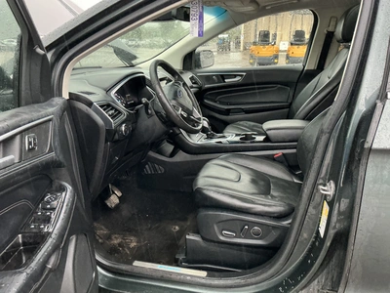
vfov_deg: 49.7
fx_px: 315
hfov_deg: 63.4
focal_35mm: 28
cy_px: 146
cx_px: 195
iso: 320
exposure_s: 1/53
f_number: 1.8
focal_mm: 3
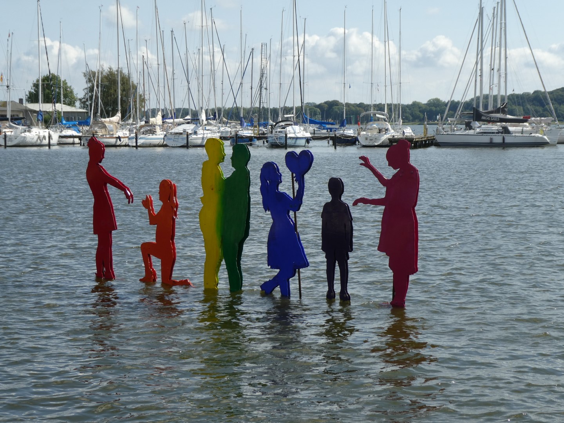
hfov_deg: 23.3
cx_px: 282
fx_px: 1369
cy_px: 212
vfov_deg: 17.6
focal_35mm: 84
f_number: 4.8
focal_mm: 15
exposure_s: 1/500
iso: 80
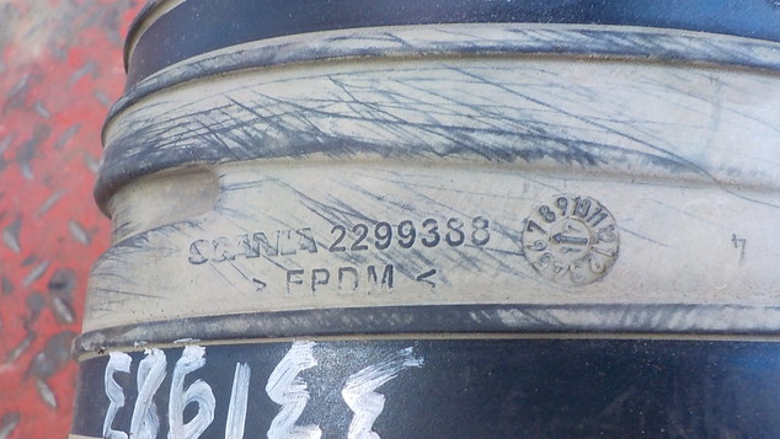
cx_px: 392
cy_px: 209
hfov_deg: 59.5
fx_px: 683
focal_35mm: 33
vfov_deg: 35.7
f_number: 3.3
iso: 280
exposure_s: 1/30
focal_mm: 4.1
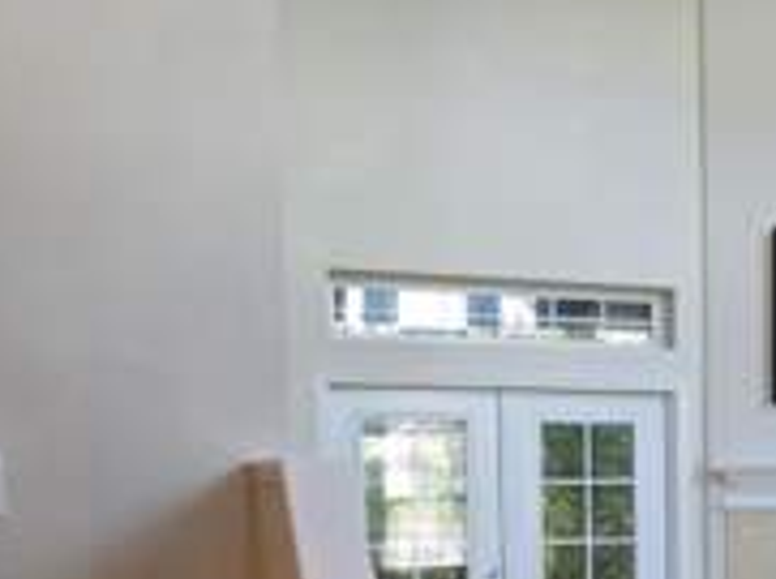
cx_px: 707
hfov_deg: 30.3
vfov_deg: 22.9
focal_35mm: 61
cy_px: 594
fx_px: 1365
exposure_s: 1/120
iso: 160
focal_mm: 5.4
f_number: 1.8
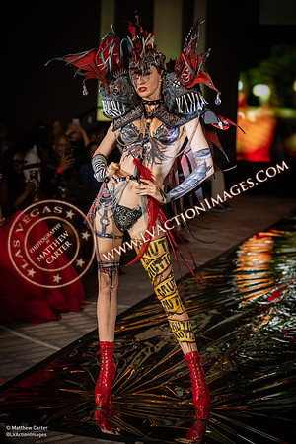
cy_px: 222
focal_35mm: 70
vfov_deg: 28.8
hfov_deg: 19.5
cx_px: 148
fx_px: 863
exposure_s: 1/400
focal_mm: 70
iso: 1250
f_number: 2.8
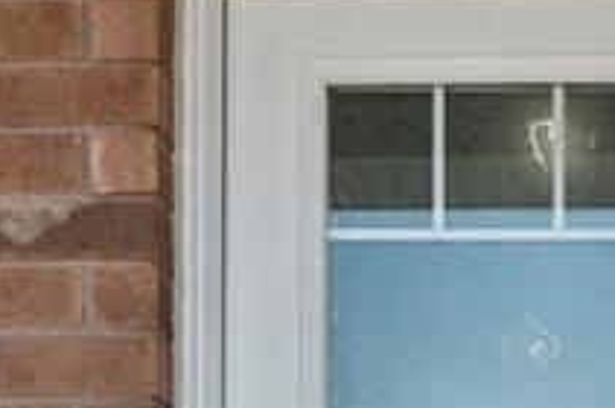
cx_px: 501
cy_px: 628
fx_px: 1160
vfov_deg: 17.7
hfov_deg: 29.0
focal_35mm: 68
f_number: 16
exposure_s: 1/160
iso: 200
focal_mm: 14
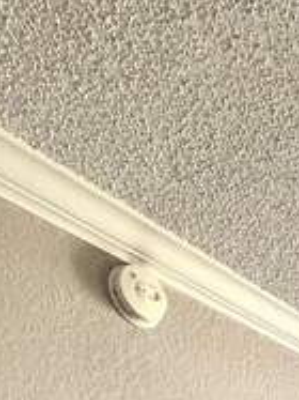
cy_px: 644
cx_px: 397
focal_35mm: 48
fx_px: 553
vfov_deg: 25.5
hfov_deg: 25.6
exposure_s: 1/60
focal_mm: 2.22
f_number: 2.2
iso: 500
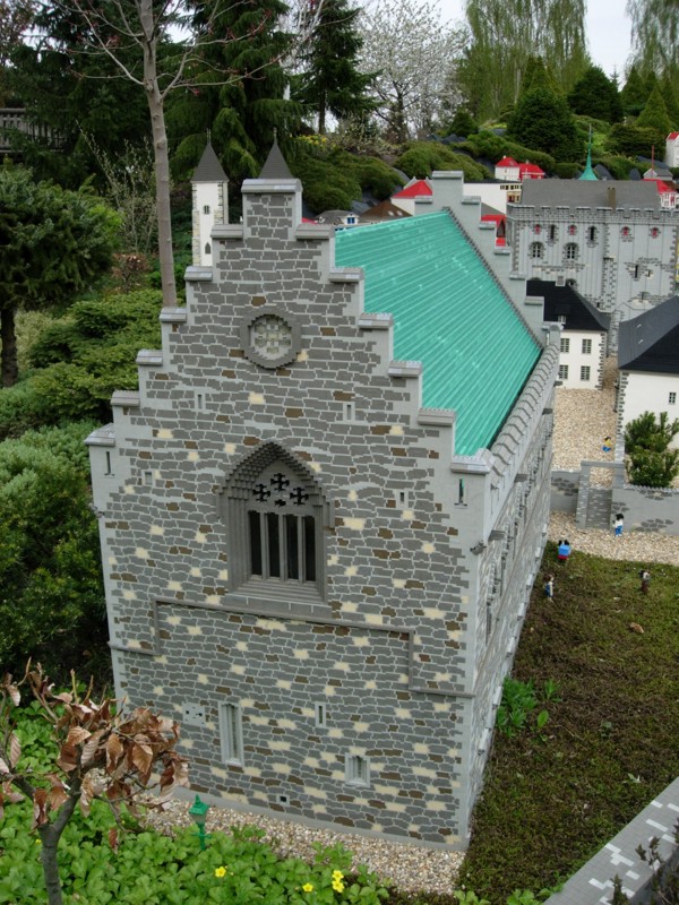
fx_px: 994
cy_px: 452
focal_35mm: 38
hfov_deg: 37.7
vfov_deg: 49.0
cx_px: 340
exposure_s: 1/645
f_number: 2.8
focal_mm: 7.8
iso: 64
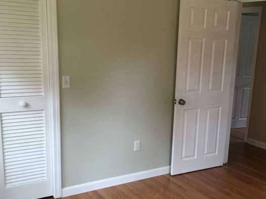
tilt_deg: -15.5
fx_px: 338
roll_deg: -3.5
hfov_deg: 42.4
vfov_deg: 32.7
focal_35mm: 44
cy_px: 122
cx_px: 178
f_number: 2.2
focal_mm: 4.15
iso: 64
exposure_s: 1/15
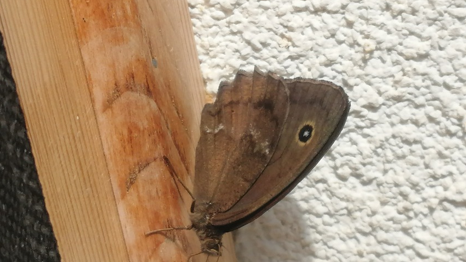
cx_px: 232
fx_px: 1384
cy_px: 168
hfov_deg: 19.1
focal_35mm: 112
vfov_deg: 10.8
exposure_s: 1/1335
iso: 50
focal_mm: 3.95
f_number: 1.8
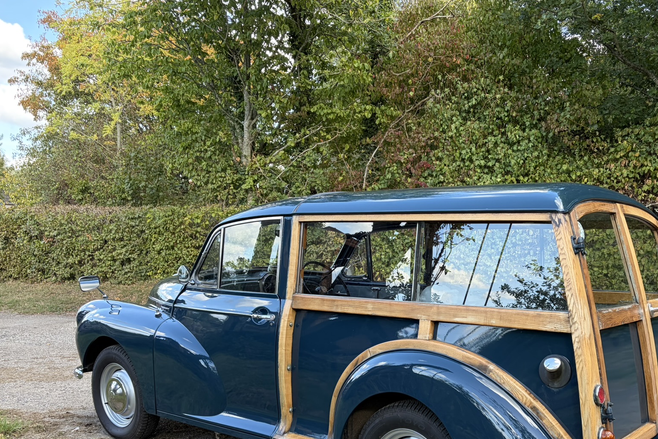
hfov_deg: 52.5
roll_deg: -1.6
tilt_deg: -6.2
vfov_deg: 36.3
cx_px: 413
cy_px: 314
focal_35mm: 36
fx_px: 658
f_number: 1.6
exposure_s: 1/222
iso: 40
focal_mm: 5.96
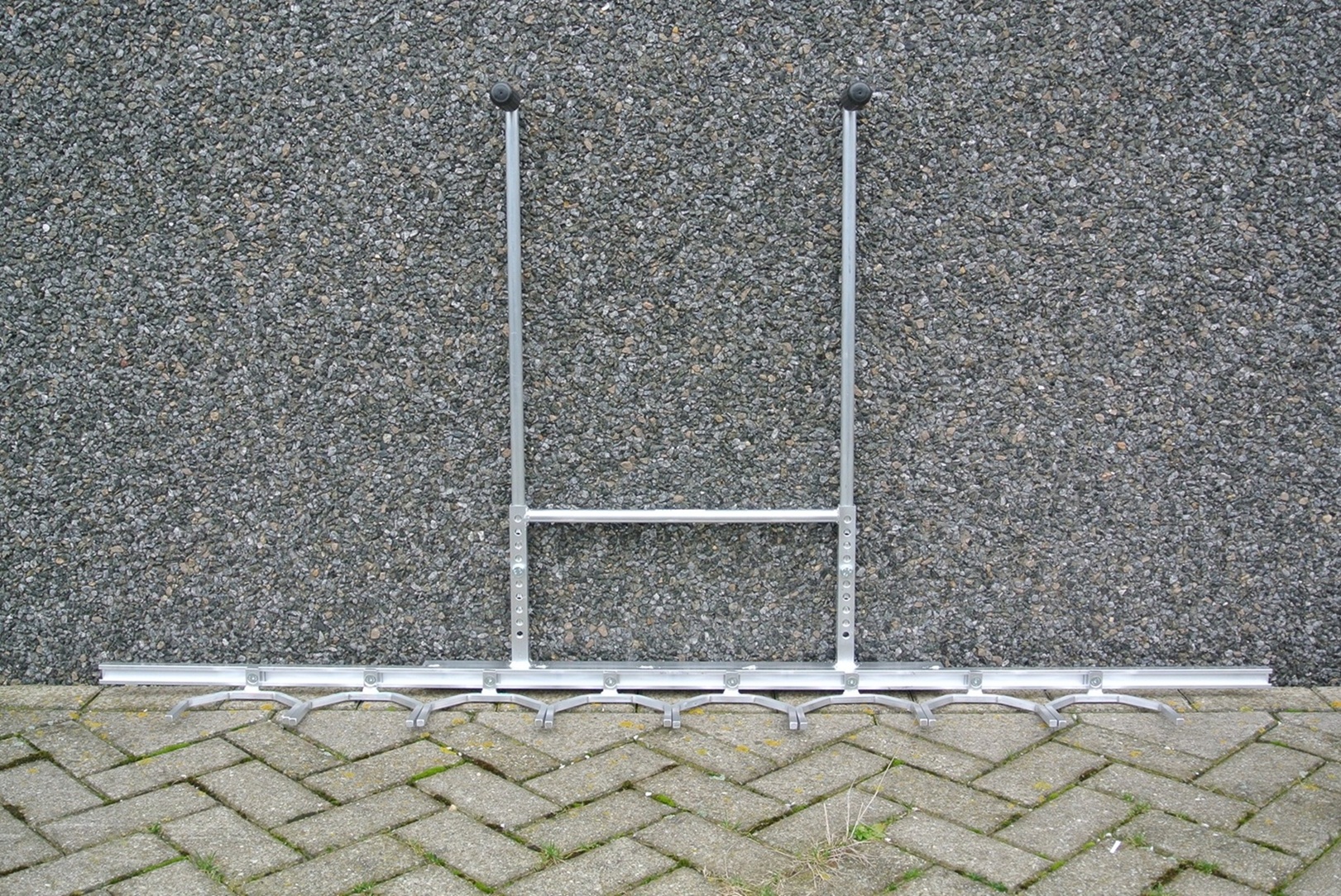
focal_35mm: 40
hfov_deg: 48.4
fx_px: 1491
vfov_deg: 33.5
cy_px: 448
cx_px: 670
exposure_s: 1/60
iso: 280
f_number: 4.2
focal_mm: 15.1
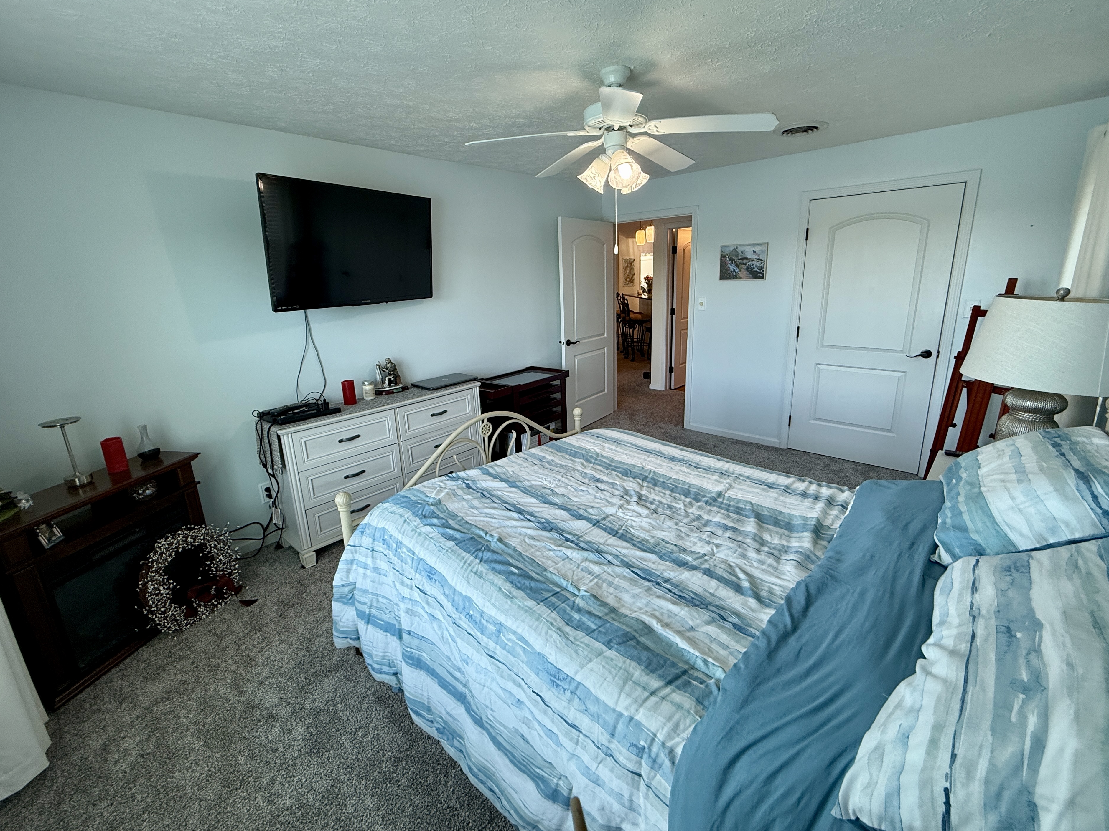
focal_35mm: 15
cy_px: 389
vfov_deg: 81.6
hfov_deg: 98.2
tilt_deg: -14.0
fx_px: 481
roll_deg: +1.7
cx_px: 557
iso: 160
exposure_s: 1/120
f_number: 2.2
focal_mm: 2.22
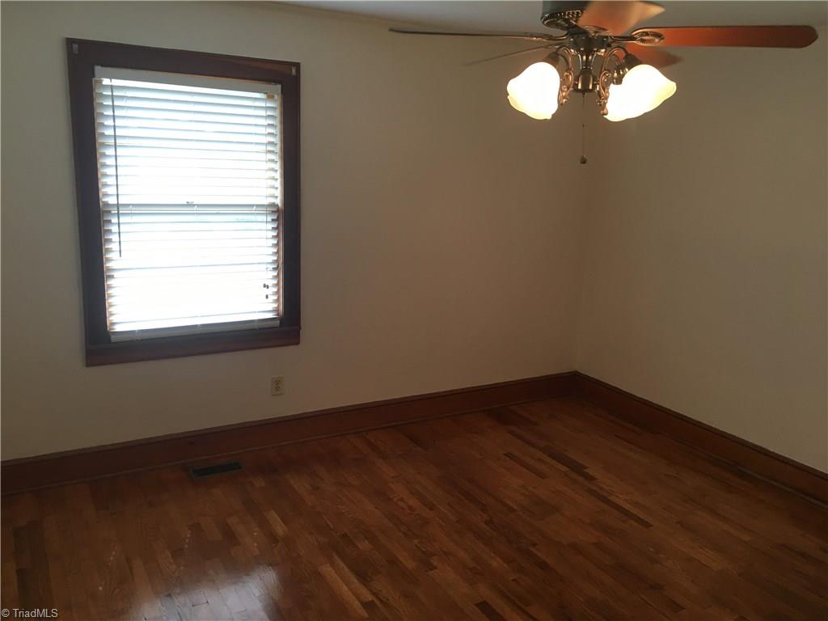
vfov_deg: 48.2
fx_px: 694
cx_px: 414
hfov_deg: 61.7
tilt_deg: -10.9
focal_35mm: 29
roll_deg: -2.9
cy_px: 310
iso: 40
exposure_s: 1/30
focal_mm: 4.15
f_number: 2.2
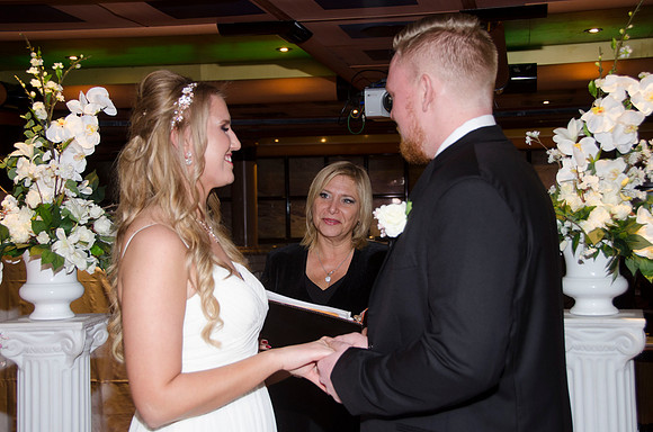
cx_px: 326
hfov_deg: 36.9
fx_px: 977
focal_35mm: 54
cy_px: 216
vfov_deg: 24.9
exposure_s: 1/60
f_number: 5.6
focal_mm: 36
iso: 400
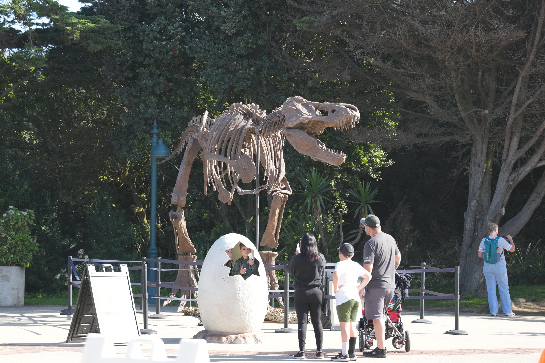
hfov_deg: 16.4
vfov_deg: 11.0
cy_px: 182
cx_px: 272
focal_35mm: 125
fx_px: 1892
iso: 1250
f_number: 4.5
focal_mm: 125
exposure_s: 1/1250
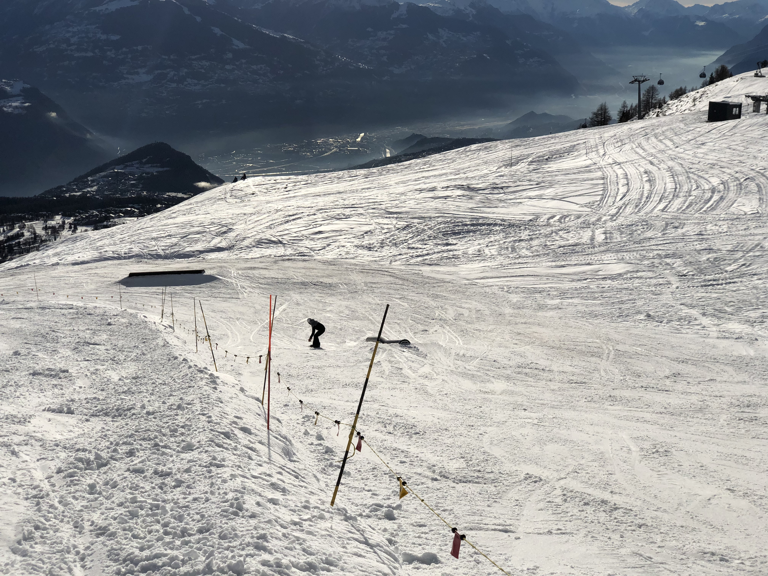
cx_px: 384
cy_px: 288
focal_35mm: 52
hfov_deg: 36.8
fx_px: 1154
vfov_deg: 28.0
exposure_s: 1/6897
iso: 20
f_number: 2.4
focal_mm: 6
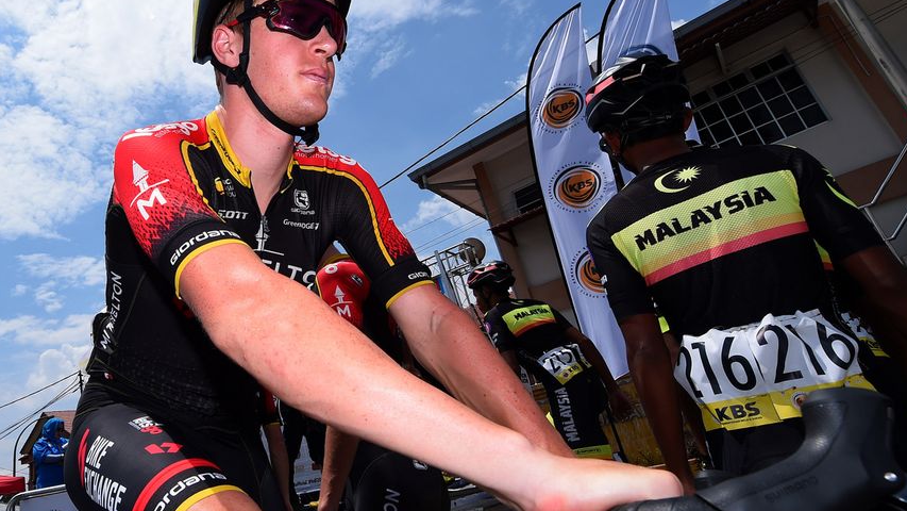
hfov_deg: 80.1
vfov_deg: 51.3
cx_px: 356
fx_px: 529
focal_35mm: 22
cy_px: 292
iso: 320
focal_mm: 14
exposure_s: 1/1000
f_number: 11
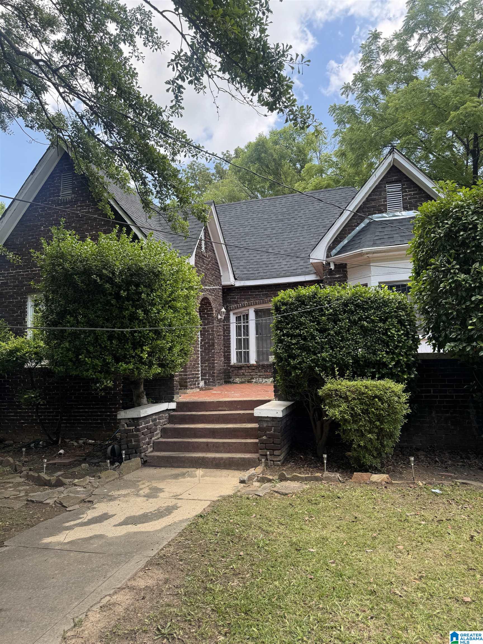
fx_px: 446
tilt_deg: +7.9
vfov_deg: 71.6
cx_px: 242
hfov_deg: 56.8
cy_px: 322
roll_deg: +0.4
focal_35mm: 24
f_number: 1.78
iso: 80
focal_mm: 6.76
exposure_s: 1/609
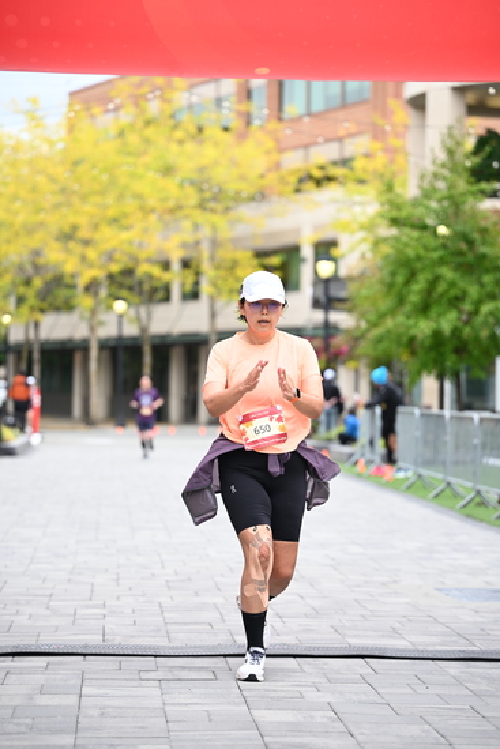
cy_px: 374
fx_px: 2186
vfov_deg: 19.5
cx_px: 250
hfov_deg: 13.0
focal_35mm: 105
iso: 640
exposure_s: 1/1600
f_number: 2.8
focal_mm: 105
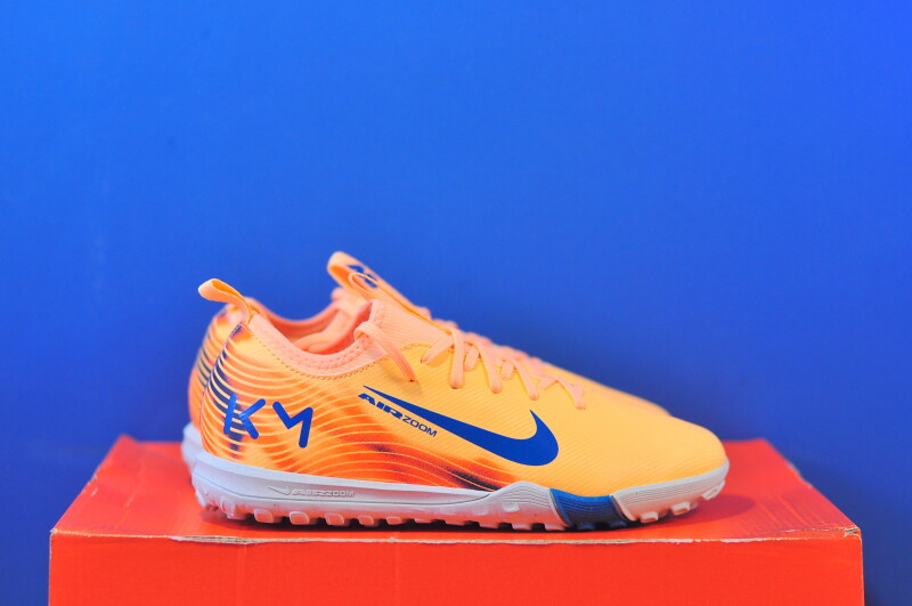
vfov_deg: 18.1
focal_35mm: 75
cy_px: 303
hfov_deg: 27.0
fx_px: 1897
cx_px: 456
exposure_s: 1/320
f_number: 2.5
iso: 250
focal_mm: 50
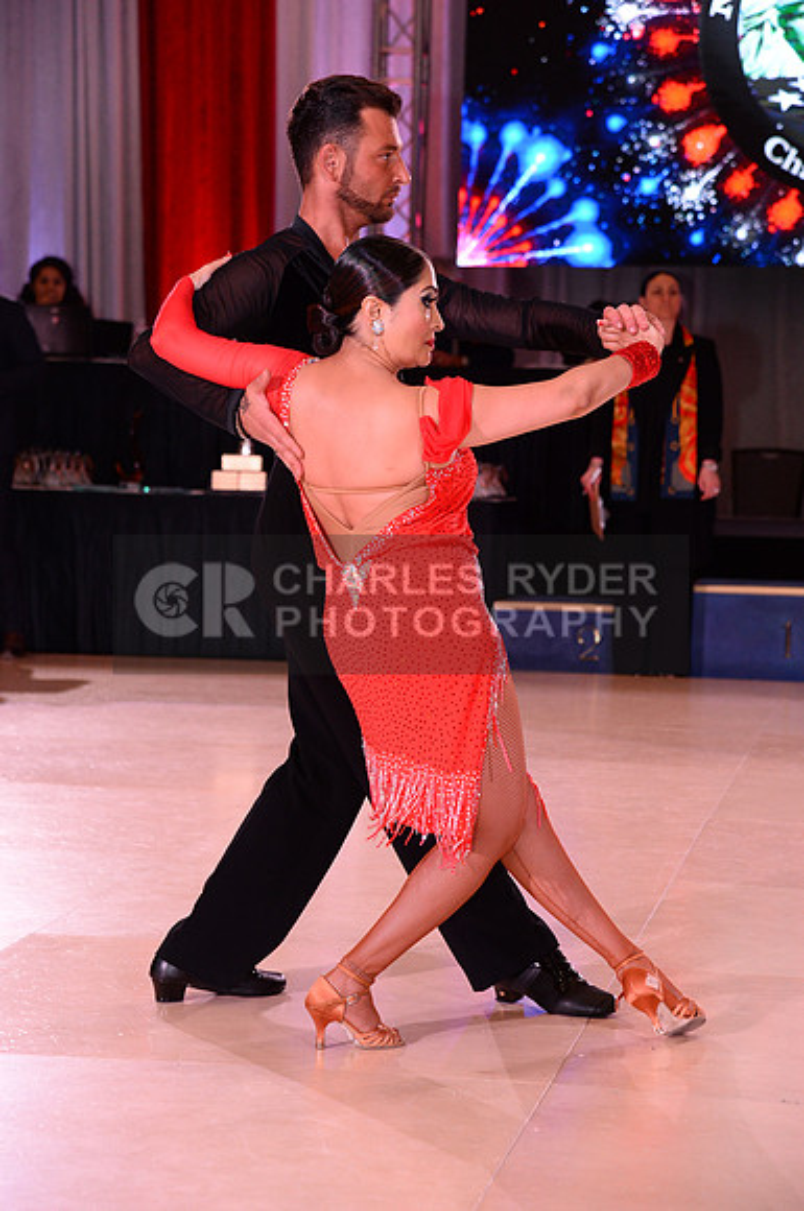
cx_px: 402
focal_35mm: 95
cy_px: 606
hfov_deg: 14.4
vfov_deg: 21.5
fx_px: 3192
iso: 2500
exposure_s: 1/250
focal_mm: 95
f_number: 6.3
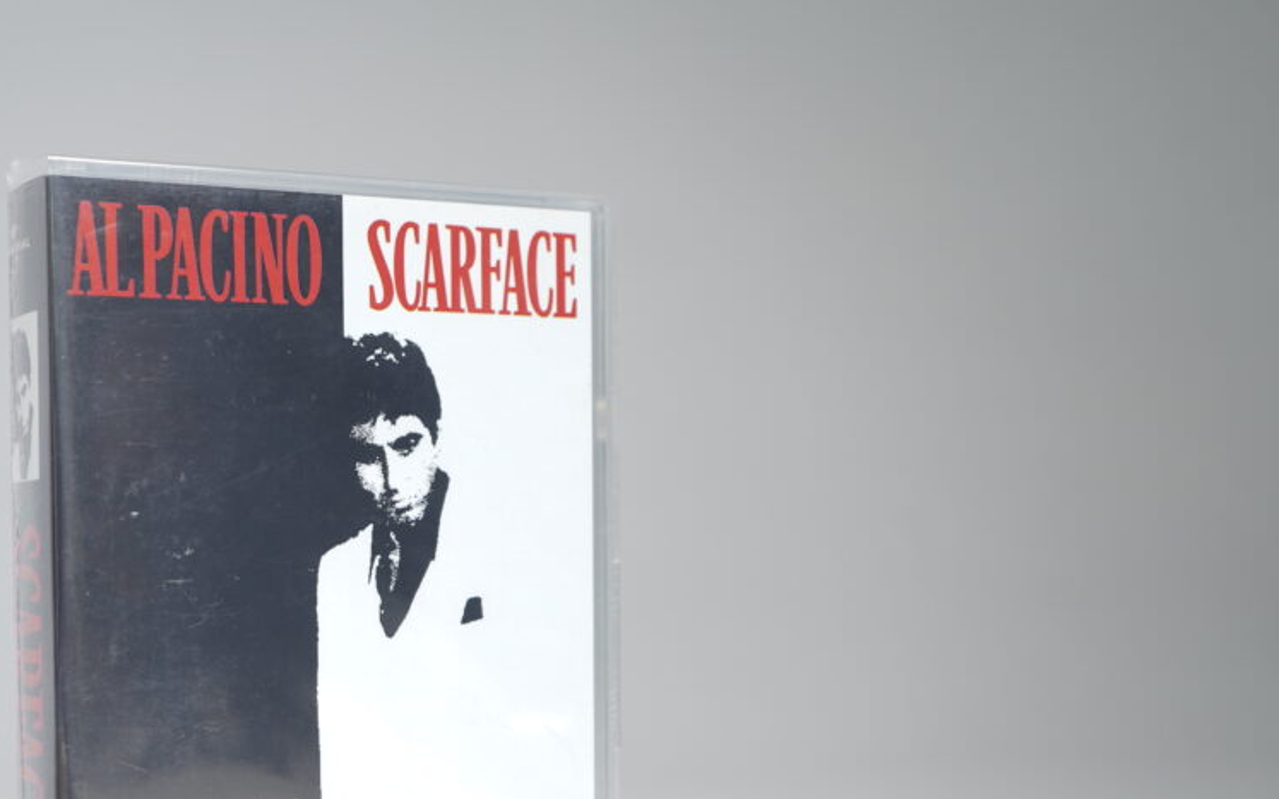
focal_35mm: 54
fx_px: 1882
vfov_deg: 23.6
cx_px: 336
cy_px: 643
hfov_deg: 36.7
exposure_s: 1/5
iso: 64
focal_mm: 33
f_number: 4.5
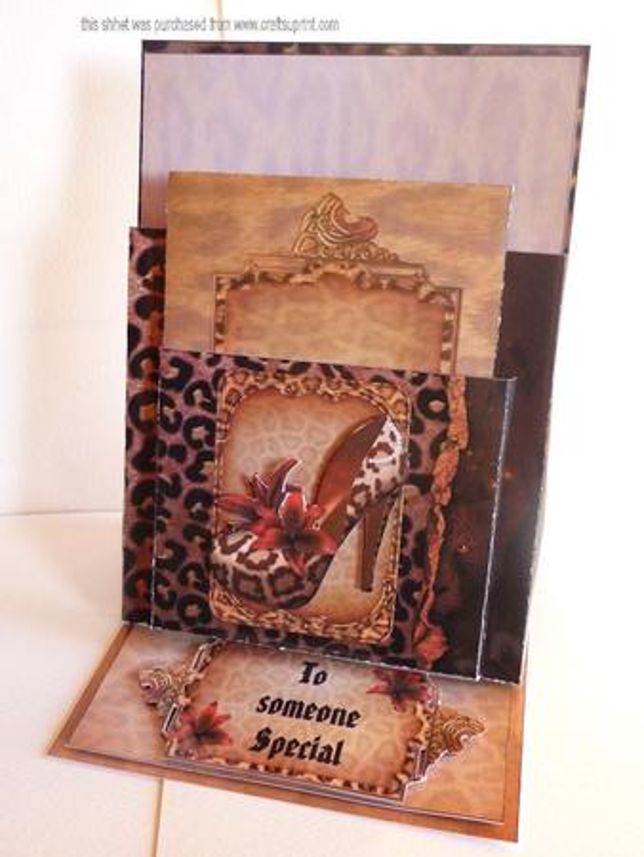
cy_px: 428
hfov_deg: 40.7
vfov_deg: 52.6
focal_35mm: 35
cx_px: 322
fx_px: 867
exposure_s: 1/25
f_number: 3.5
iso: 400
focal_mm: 5.7
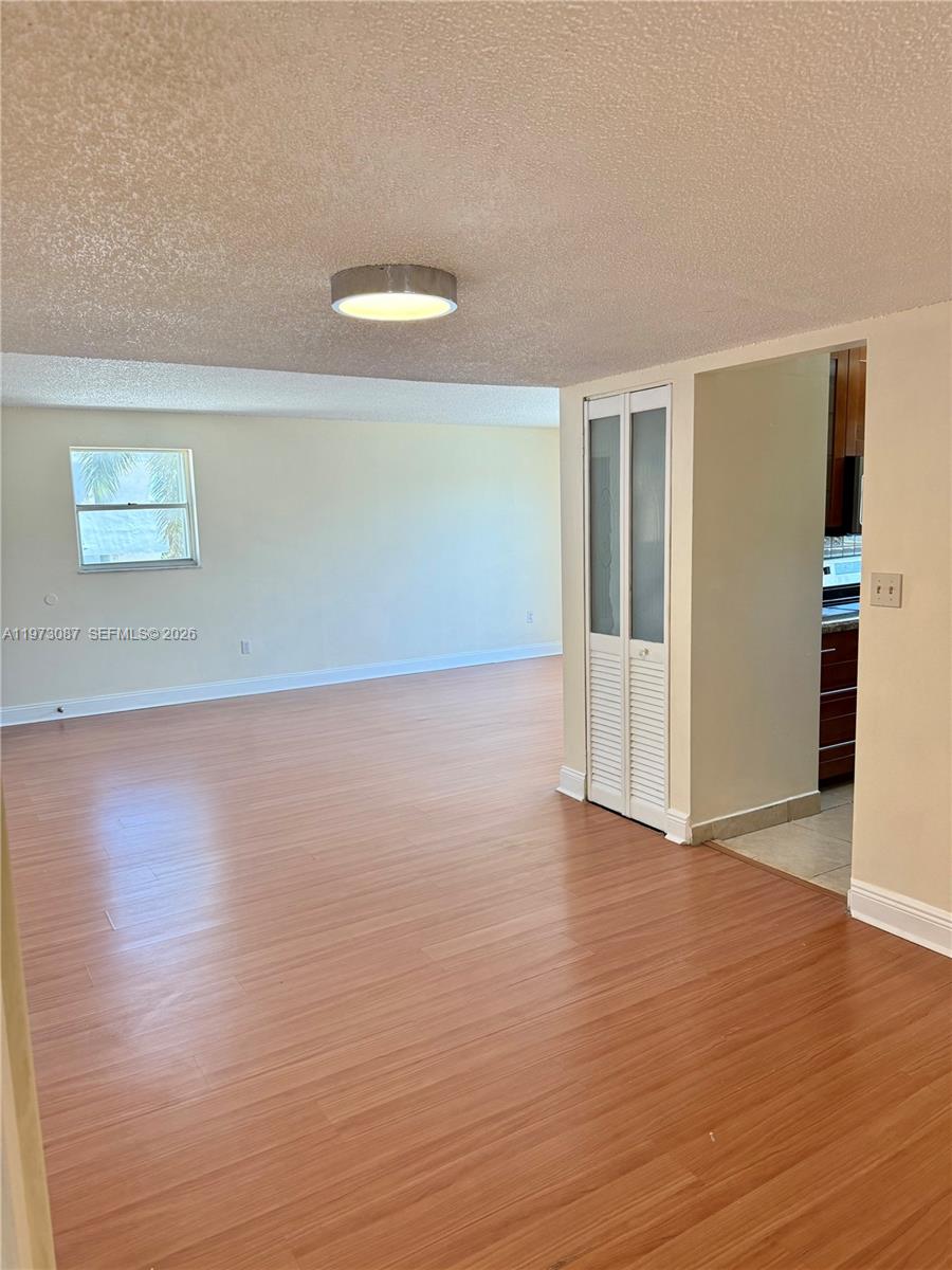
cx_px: 476
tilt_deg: -9.7
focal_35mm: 24
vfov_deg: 71.6
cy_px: 635
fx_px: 880
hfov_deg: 56.8
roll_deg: +0.3
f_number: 1.78
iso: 200
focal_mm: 6.76
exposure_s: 1/237
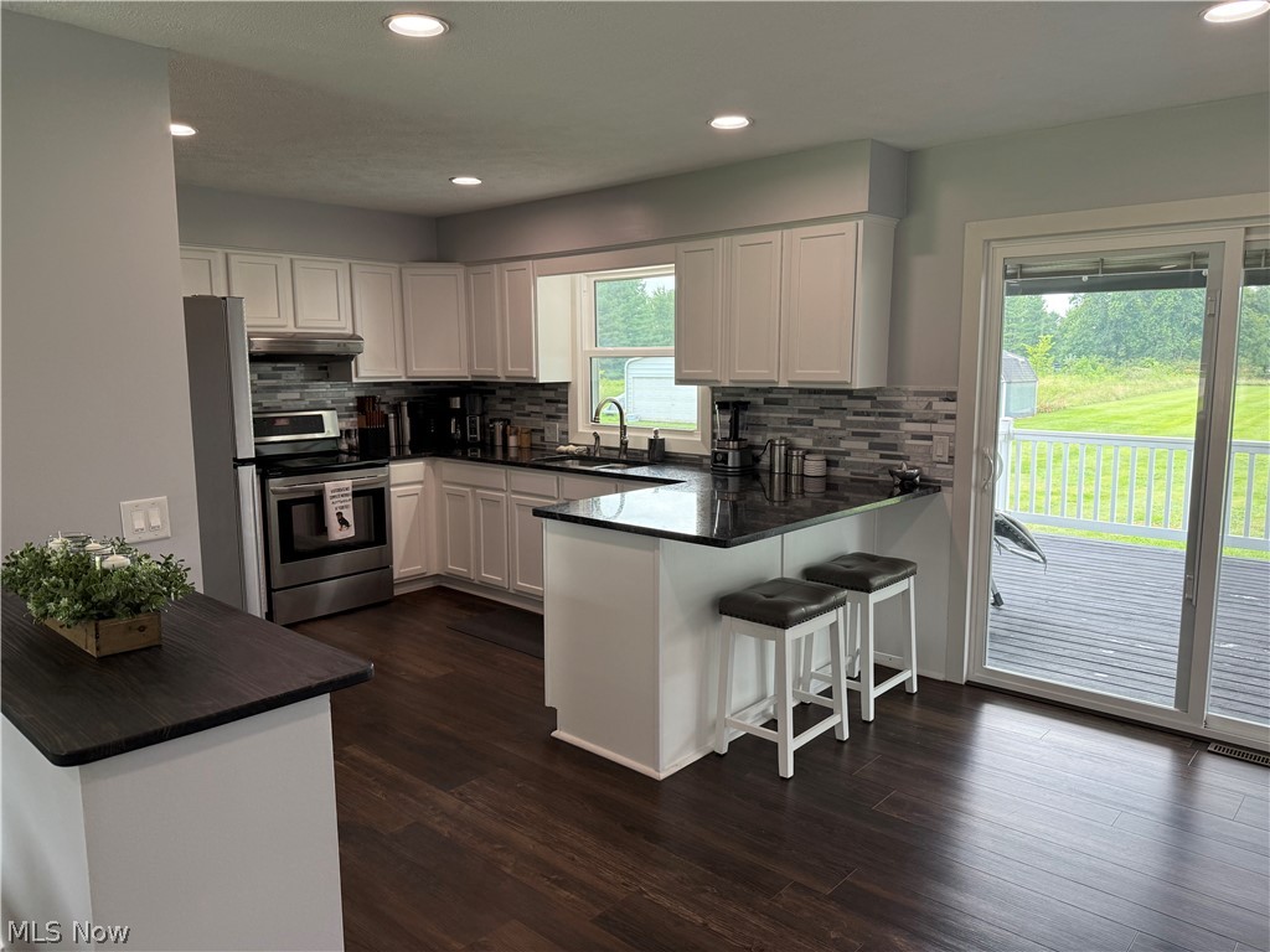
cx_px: 635
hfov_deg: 71.6
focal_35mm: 24
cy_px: 476
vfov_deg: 56.8
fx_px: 881
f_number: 1.78
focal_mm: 6.76
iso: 125
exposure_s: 1/199
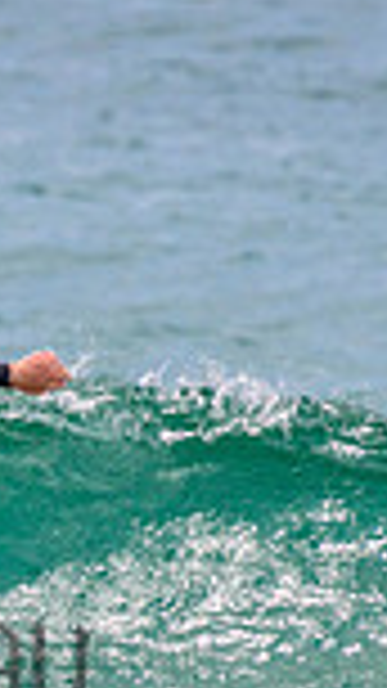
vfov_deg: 0.7
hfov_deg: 0.4
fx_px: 57899
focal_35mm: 3172
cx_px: -387
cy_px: 605
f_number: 11
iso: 800
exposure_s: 1/2000
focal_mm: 800
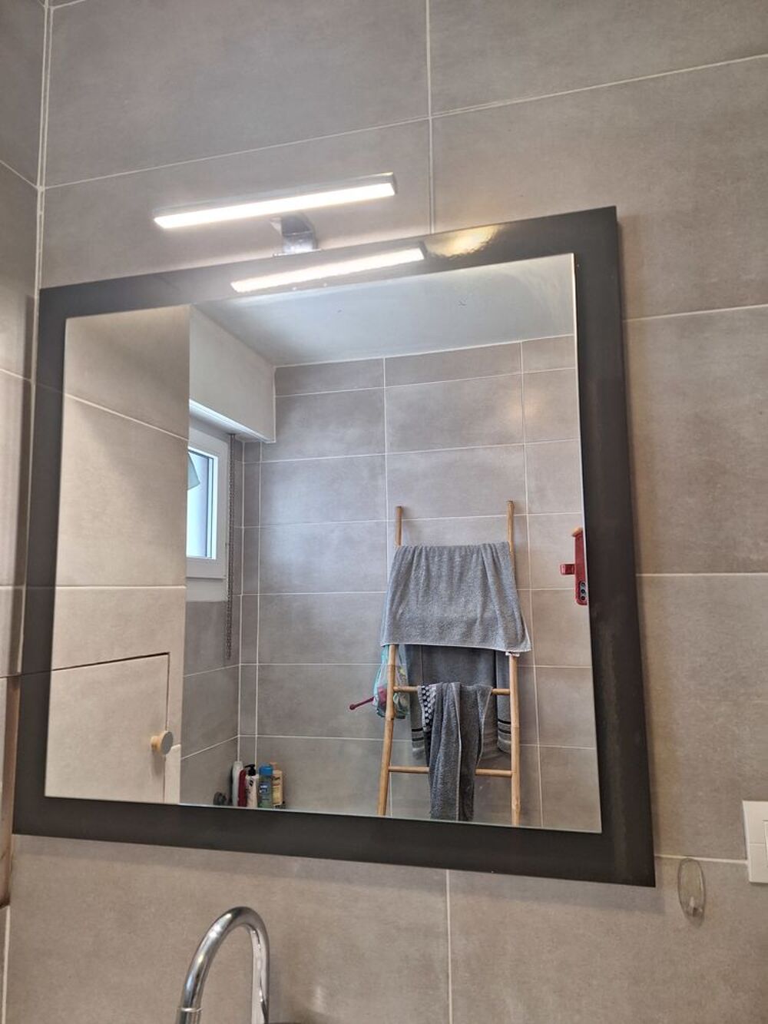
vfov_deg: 73.9
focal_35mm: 23
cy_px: 512
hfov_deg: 58.9
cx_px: 384
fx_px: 680
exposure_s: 1/40
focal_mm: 5.54
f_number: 1.8
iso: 160
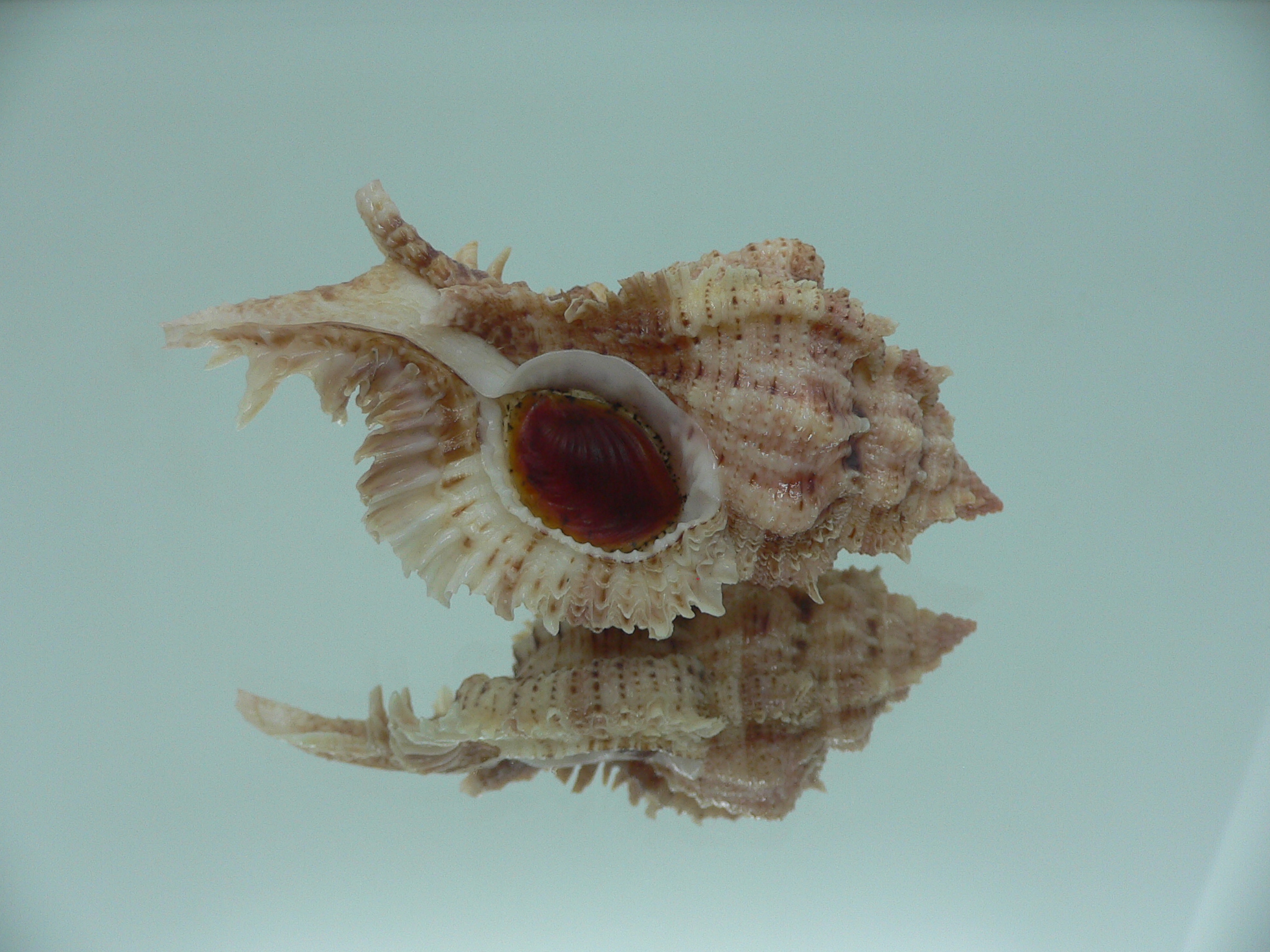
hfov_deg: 51.4
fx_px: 1321
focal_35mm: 36
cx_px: 625
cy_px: 482
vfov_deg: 39.7
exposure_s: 1/60
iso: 80
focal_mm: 4.6
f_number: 2.8
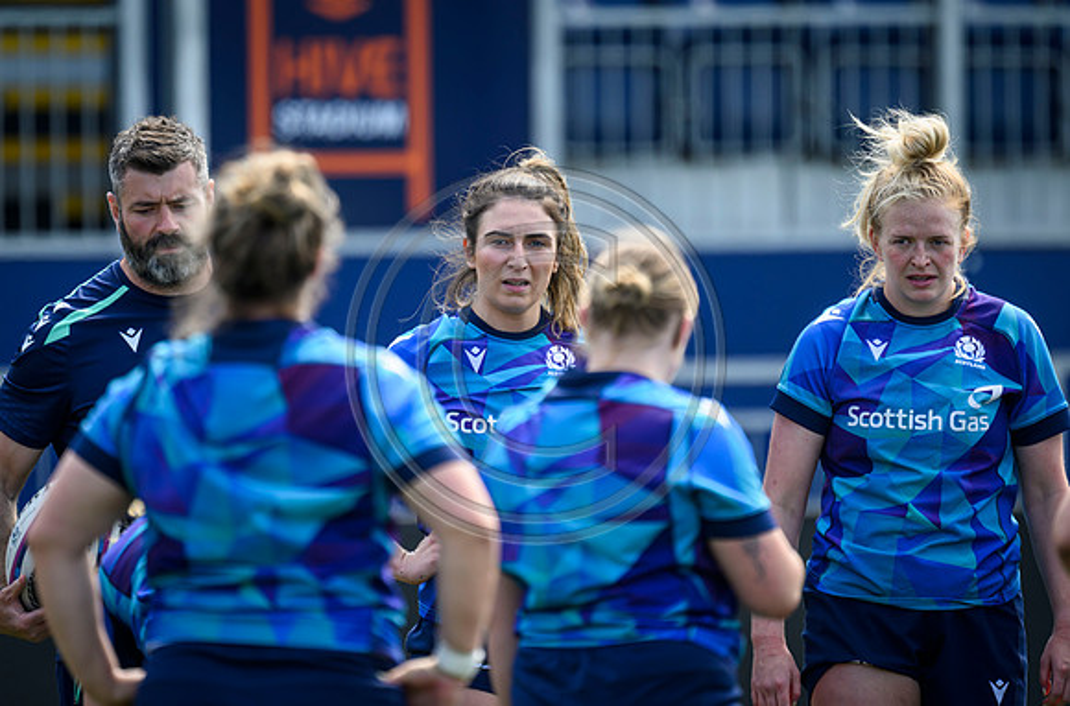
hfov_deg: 3.2
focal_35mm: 639
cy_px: 300
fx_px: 18948
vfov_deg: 2.1
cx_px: 496
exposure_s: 1/1000
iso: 500
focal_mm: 560
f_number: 4
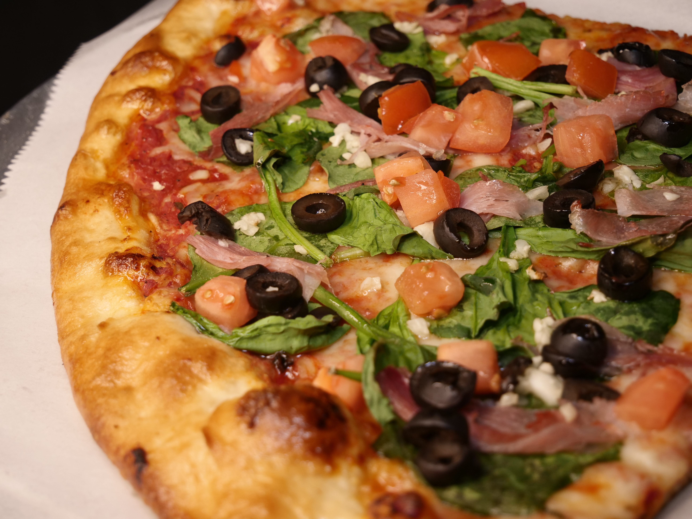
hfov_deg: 30.3
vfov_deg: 22.9
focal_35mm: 64
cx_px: 346
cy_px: 260
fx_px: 1279
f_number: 5
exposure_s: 1/160
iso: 400
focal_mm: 32
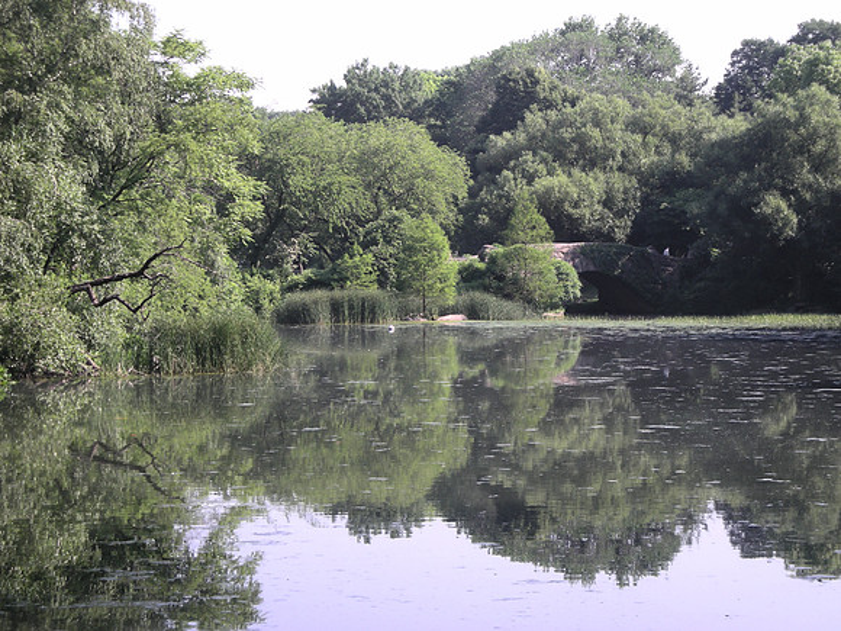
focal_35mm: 105
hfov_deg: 18.7
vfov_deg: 14.1
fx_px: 2551
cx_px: 420
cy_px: 316
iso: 50
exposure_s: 1/120
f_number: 4.7
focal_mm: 17.1
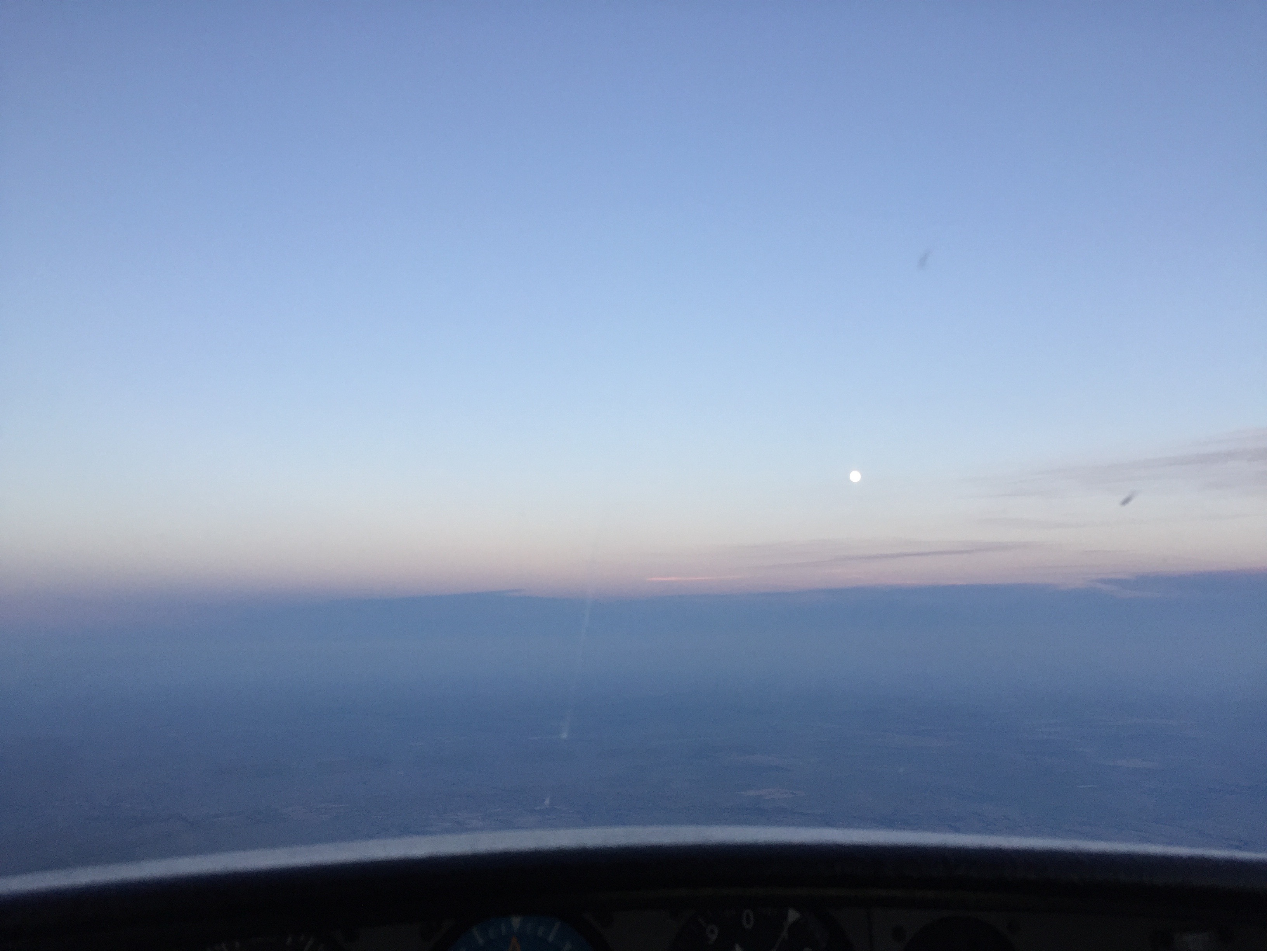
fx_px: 1061
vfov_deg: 48.2
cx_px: 634
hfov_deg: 61.7
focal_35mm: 29
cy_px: 476
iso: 50
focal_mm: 4.15
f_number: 2.2
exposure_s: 1/120
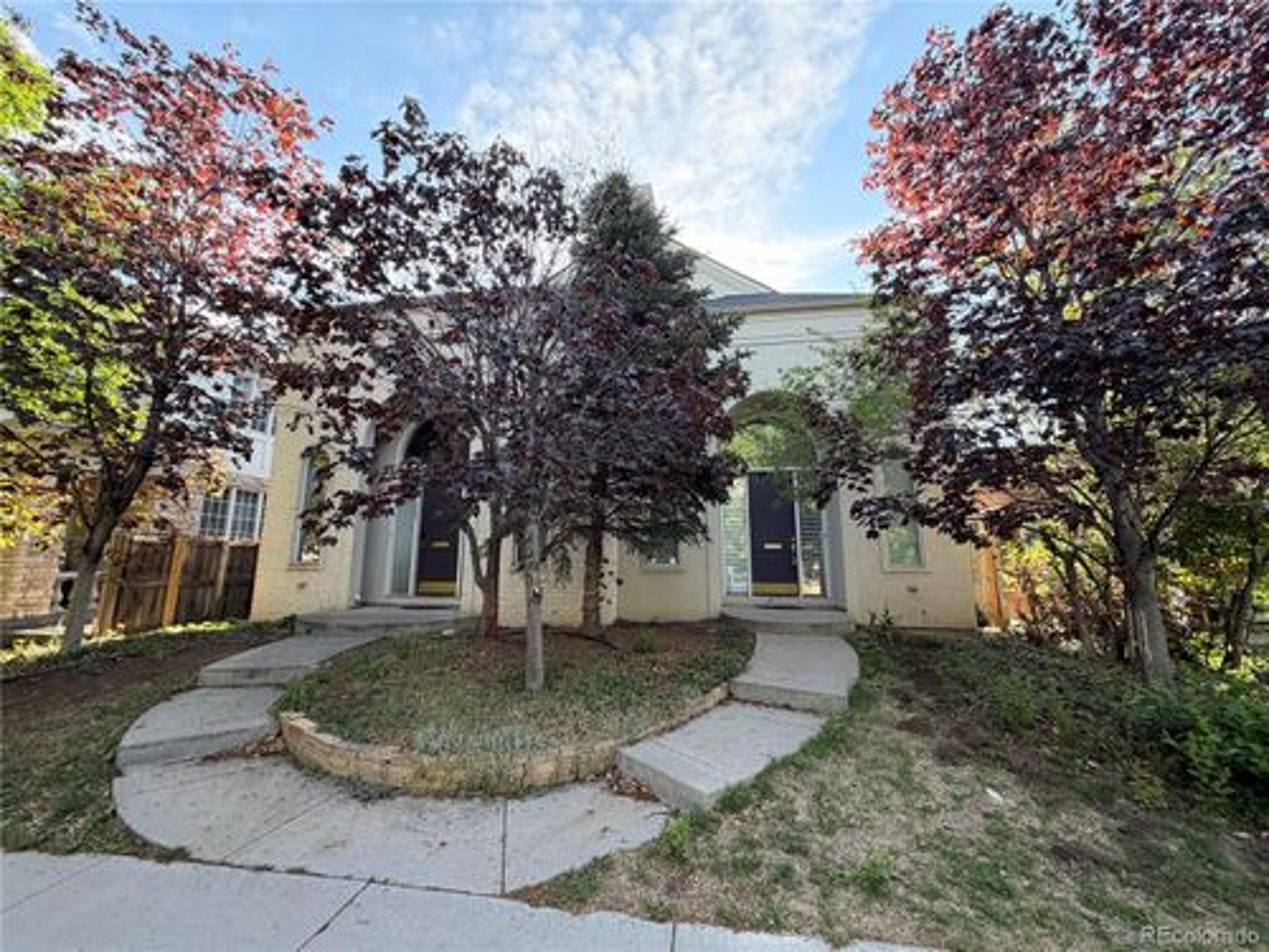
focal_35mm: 14
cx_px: 634
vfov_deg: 85.7
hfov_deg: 102.1
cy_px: 476
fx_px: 513
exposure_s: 1/193
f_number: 2.2
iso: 50
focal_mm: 2.22
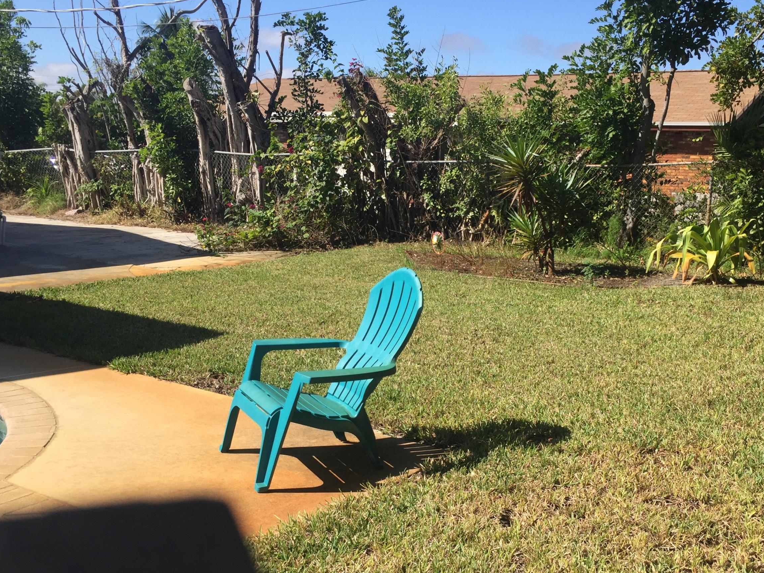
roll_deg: -2.7
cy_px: 356
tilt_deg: -10.4
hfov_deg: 48.8
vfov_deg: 37.5
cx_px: 435
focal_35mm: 38
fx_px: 839
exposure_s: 1/1721
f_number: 2.2
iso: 32
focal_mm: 4.15
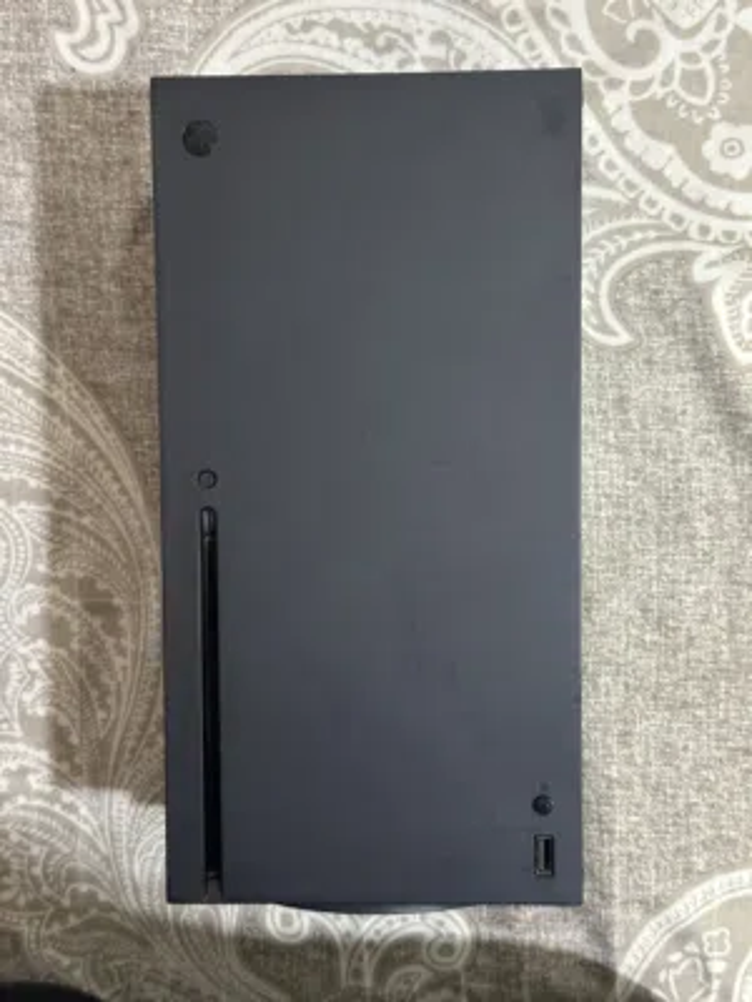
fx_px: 1390
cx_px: 376
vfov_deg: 39.7
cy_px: 501
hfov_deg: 30.3
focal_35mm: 48
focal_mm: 6.86
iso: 500
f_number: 1.78
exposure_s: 1/25
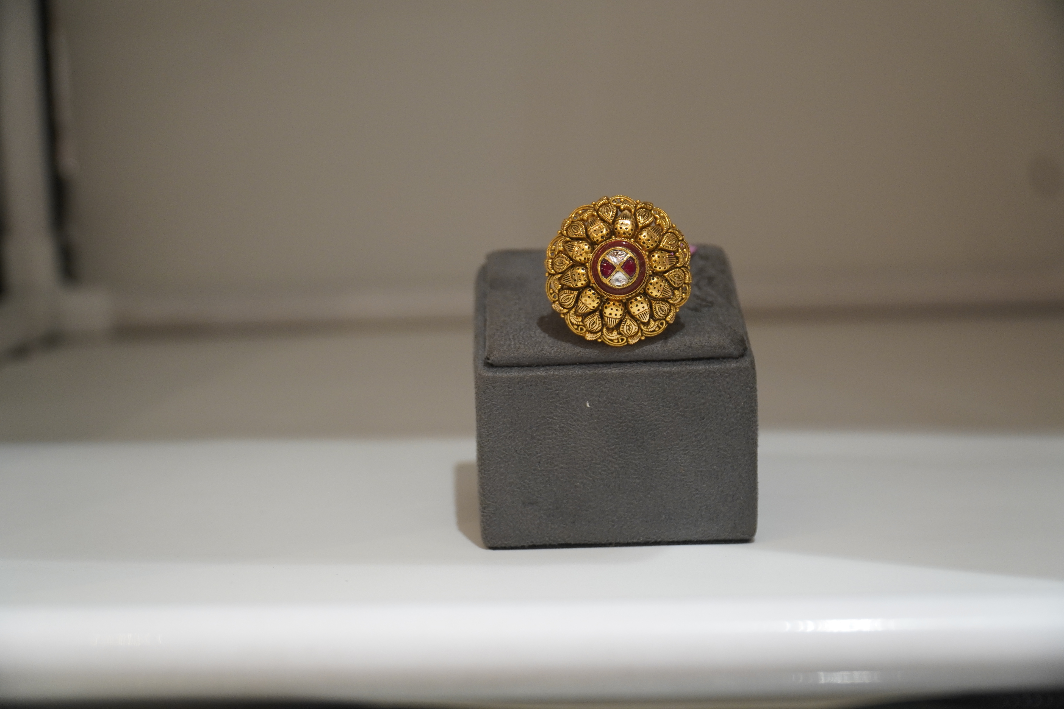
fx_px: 1862
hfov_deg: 31.9
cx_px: 532
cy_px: 354
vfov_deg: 21.6
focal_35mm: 63
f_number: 4
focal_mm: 42
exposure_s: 1/80
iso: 320
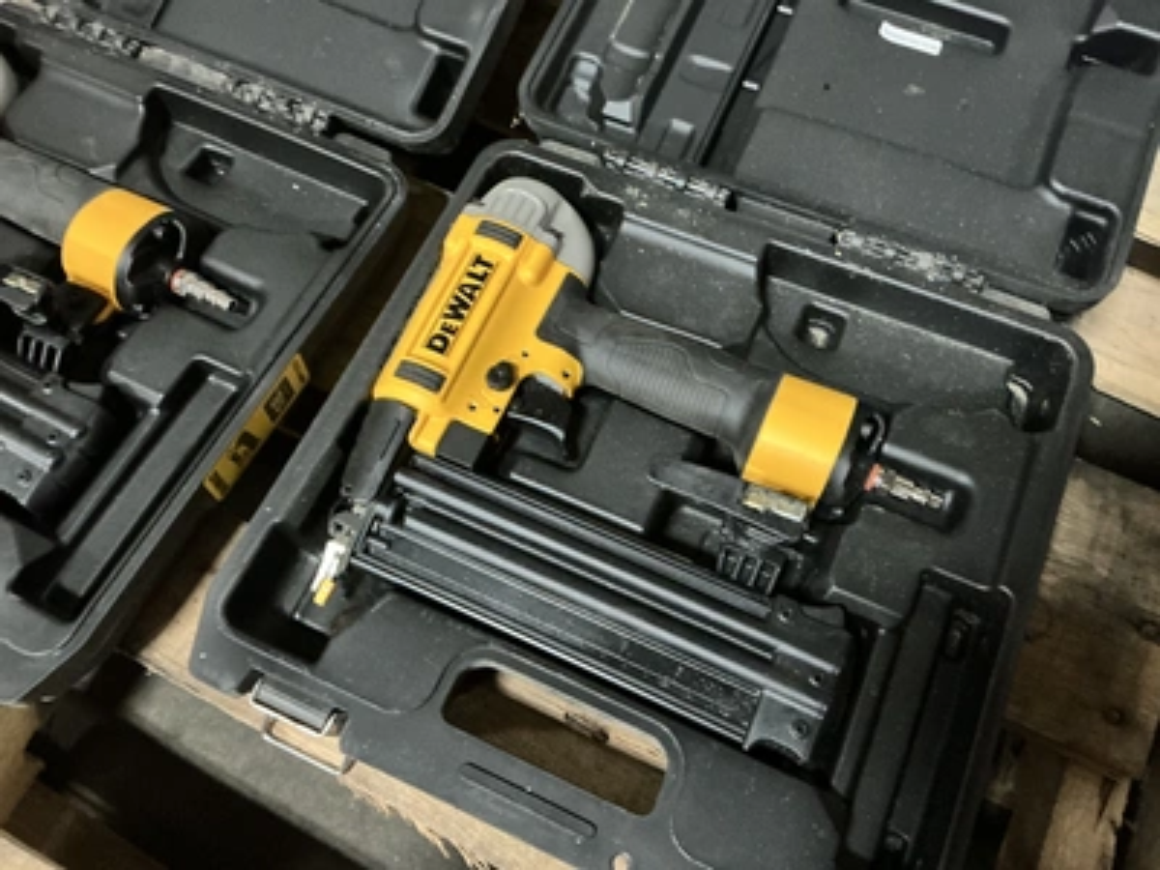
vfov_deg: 49.7
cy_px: 435
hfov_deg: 63.4
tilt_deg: -62.9
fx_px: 938
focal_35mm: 28
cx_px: 580
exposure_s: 1/24
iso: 500
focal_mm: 3
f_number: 1.8
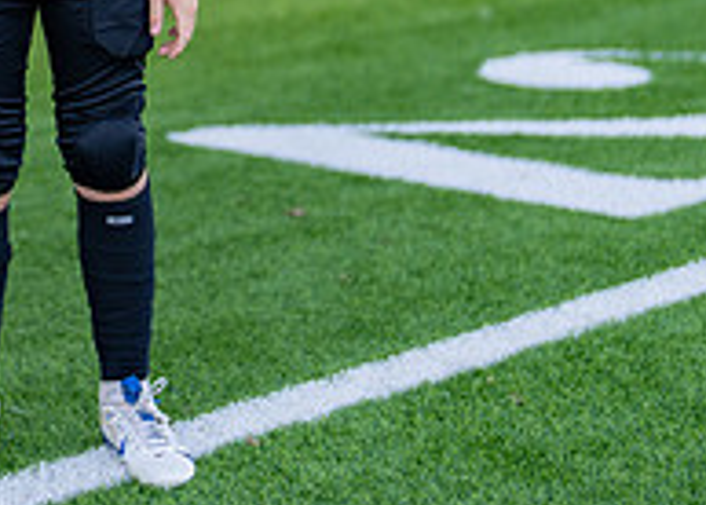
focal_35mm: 163
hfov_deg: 12.1
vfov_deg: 8.7
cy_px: -168
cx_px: -91
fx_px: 3269
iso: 100
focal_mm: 50
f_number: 1.2
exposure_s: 1/640
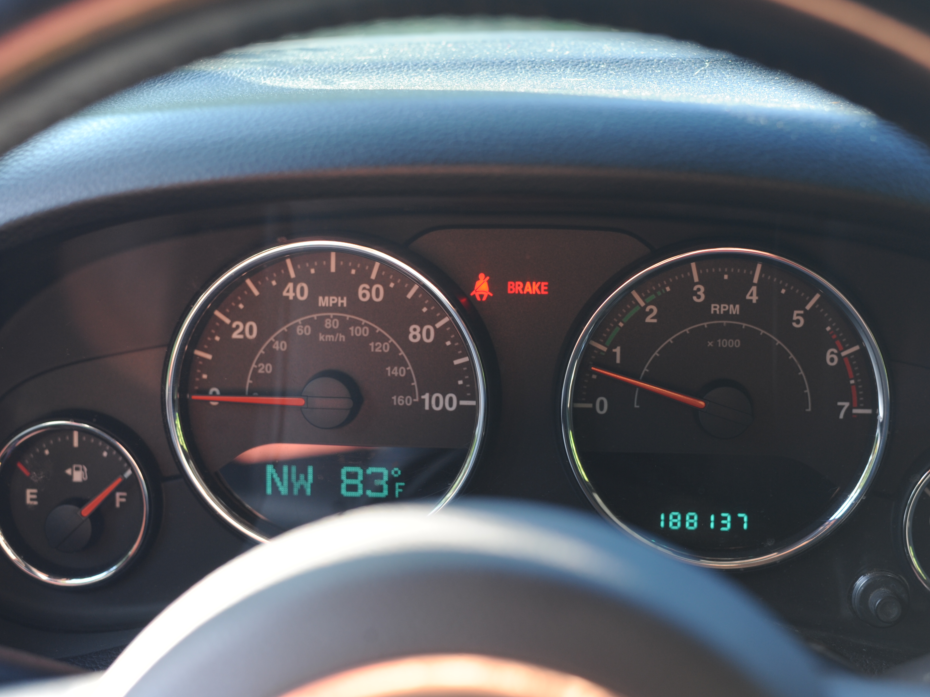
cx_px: 517
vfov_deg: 26.6
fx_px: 1478
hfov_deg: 34.9
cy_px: 344
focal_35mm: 55
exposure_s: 1/60
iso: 320
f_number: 3.5
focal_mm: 50
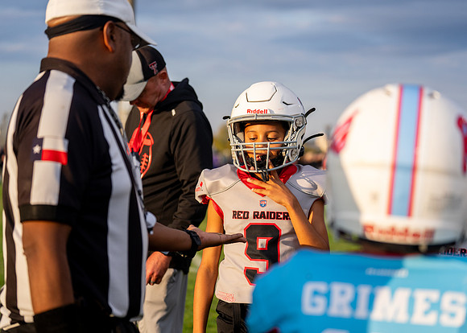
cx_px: 245
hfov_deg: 26.5
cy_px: 164
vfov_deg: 19.1
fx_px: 991
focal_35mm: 75
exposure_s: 1/2000
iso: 400
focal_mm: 70
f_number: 2.8
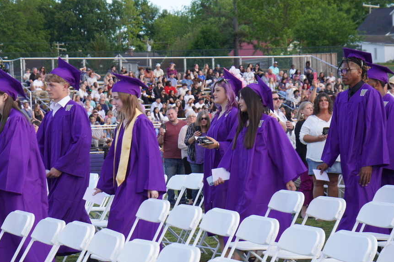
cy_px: 139
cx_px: 194
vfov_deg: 11.5
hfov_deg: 17.1
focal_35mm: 120
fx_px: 1309
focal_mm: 67
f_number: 5.6
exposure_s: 1/160
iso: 160
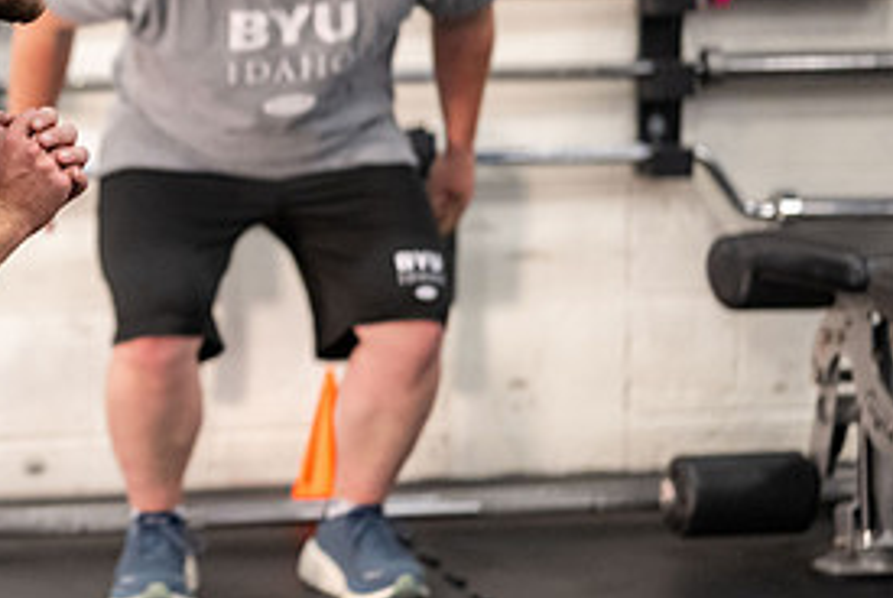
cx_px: -36
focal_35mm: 179
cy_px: 197
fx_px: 4445
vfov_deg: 7.7
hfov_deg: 11.3
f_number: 1.8
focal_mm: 85
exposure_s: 1/250
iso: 2000
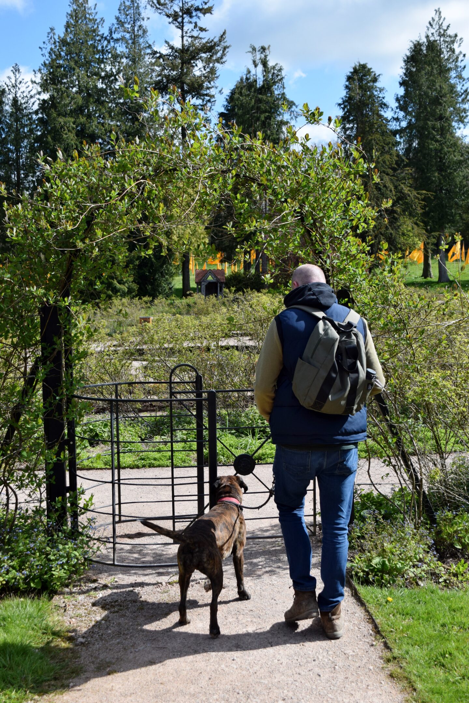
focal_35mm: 44
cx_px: 234
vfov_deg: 45.0
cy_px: 352
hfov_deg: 30.8
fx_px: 850
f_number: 6.3
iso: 400
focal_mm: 29
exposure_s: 1/1600
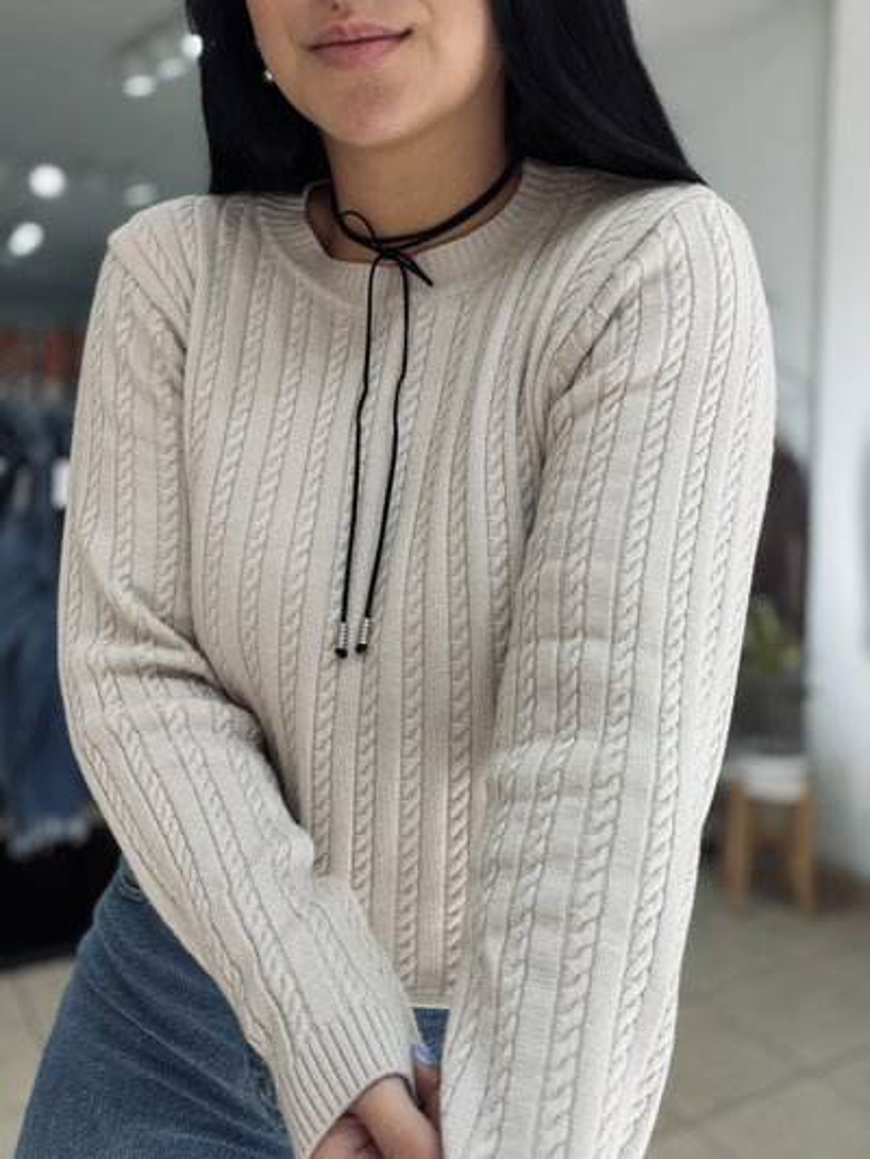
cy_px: 580
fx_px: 1005
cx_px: 435
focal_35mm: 30
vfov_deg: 60.0
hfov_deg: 46.8
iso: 50
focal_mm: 2.71
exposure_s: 1/100
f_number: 1.9
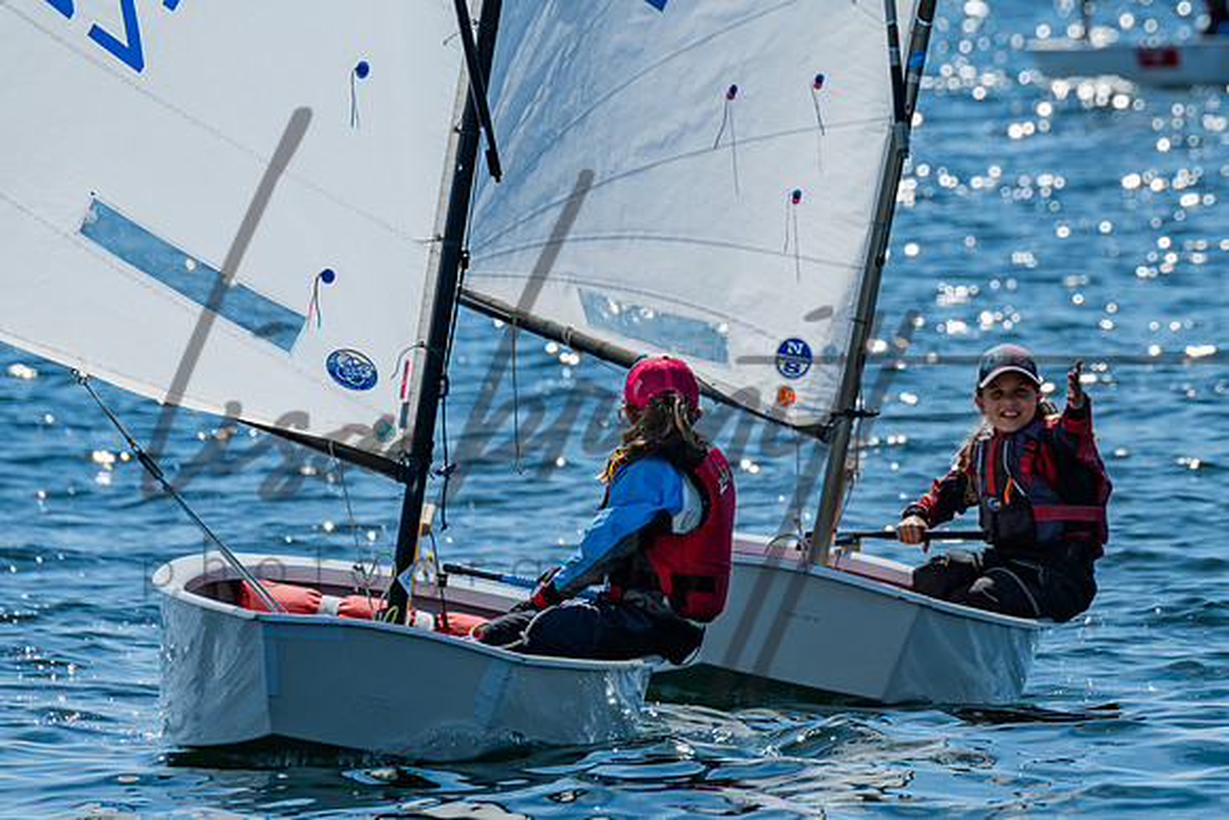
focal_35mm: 611
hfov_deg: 3.4
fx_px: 20858
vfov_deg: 2.3
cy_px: 309
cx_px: 828
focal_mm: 370
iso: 100
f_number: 8
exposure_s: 1/500
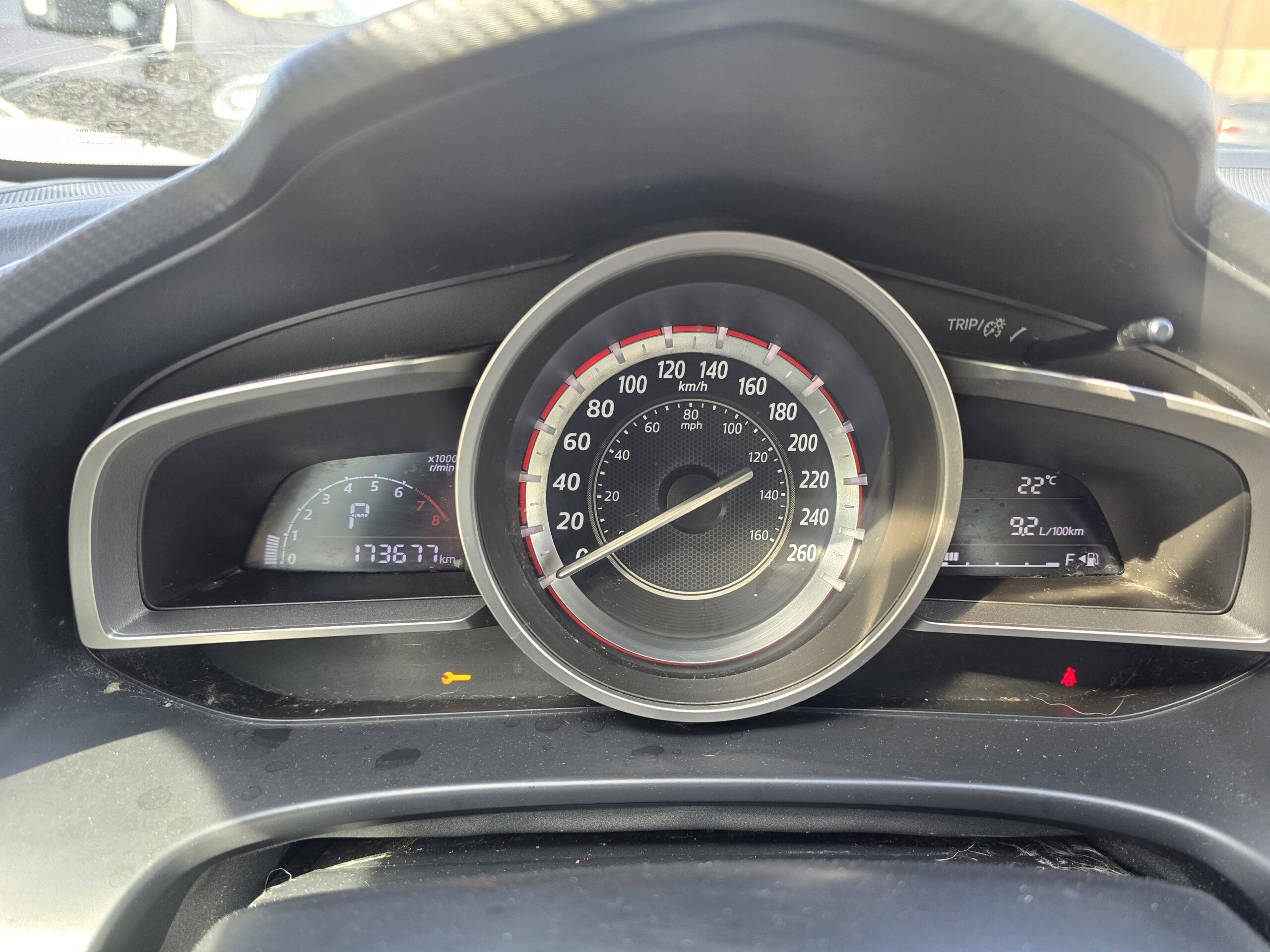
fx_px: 844
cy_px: 476
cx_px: 635
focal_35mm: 23
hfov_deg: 73.9
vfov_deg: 58.9
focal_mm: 6.3
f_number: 1.7
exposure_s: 1/180
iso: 160
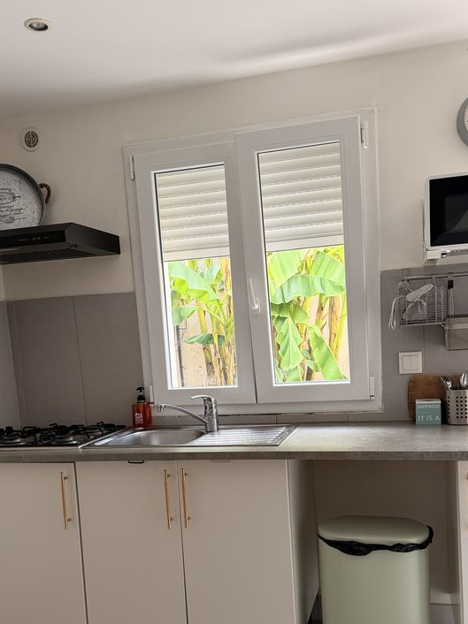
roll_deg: +4.1
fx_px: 613
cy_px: 416
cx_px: 238
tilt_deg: -7.1
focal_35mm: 34
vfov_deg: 52.9
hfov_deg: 41.8
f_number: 1.78
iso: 250
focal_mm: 6.76
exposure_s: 1/60
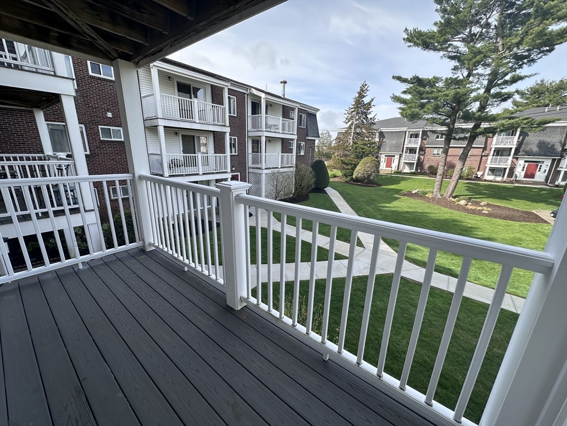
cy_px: 213
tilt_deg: -15.0
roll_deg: -2.0
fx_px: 229
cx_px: 284
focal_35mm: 14
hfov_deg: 102.1
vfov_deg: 85.7
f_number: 2.2
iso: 40
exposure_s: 1/509
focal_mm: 2.22
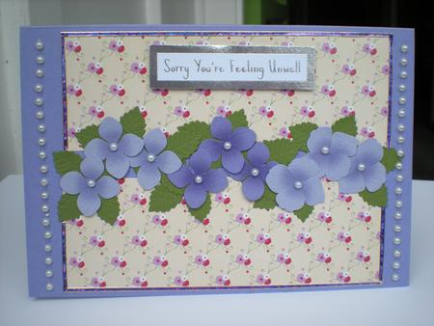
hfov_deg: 49.0
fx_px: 477
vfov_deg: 37.8
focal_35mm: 38
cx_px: 217
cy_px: 163
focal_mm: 6.3
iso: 64
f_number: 4.6
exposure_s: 1/248
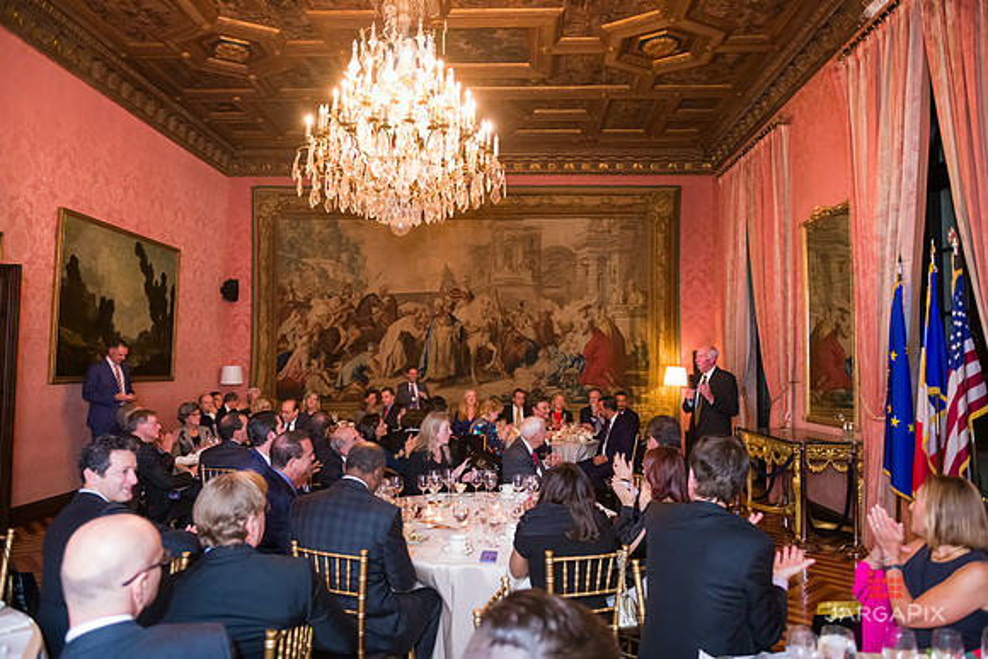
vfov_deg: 53.2
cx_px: 494
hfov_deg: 73.7
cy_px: 330
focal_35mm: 24
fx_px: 659
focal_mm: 24
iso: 3200
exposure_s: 1/100
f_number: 3.2
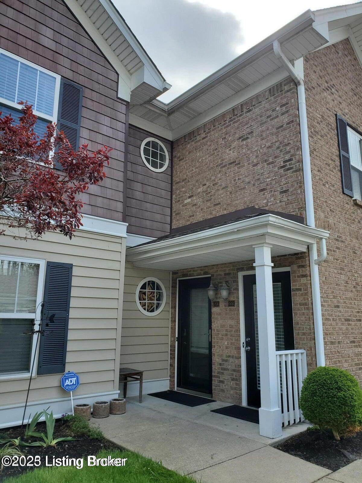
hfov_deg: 53.1
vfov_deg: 67.3
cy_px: 242
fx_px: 363
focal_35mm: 26
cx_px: 181
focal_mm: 4.3
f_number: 2.4
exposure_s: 1/560
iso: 50
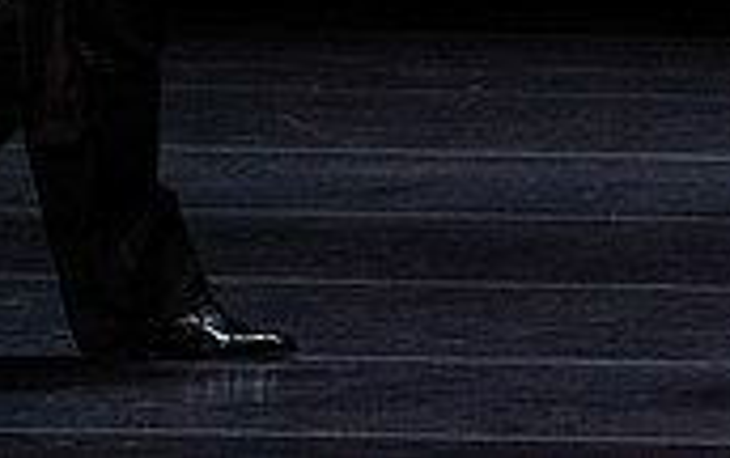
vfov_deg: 1.0
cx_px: 734
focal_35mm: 1374
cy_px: -358
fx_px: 27371
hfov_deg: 1.5
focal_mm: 400
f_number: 14
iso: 12800
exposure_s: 1/320
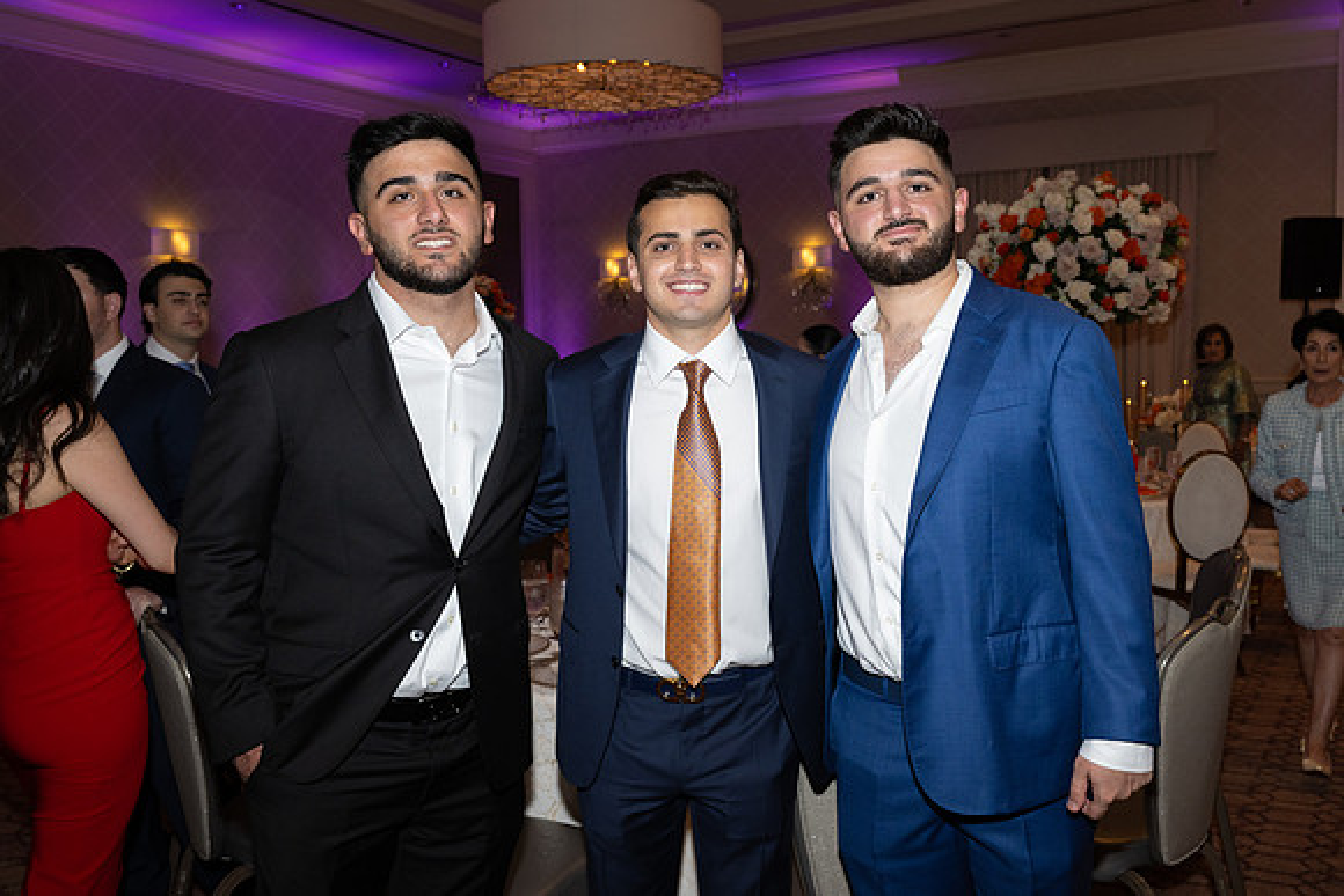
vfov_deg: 38.7
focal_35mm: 34
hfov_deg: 55.3
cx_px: 767
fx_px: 1278
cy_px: 448
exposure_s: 1/100
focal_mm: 30
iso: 800
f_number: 5.6
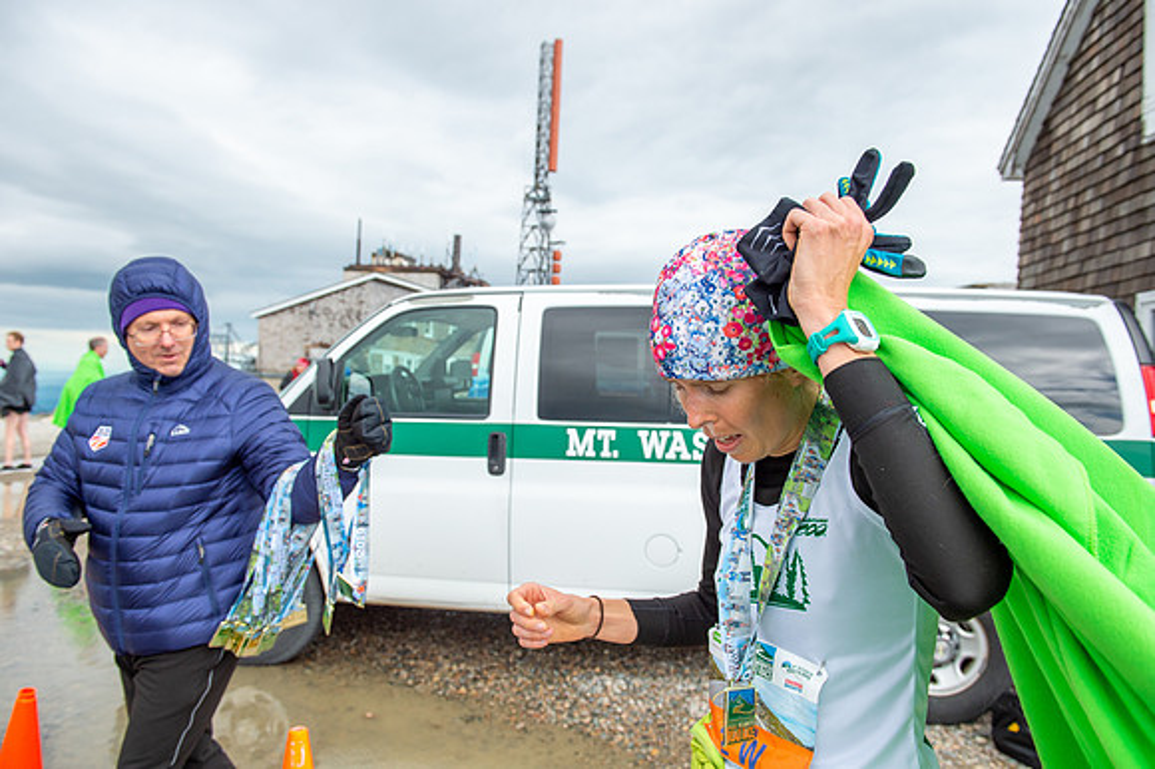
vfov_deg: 49.5
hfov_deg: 69.4
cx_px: 578
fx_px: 834
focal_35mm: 26
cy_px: 384
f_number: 5.6
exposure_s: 1/2000
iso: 640
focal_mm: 26
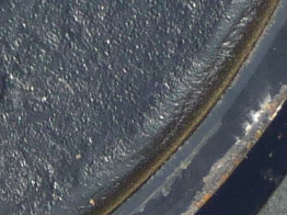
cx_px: -445
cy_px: -249
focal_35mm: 219
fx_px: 1814
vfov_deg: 6.5
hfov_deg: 8.2
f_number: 3.3
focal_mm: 4.7
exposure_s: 1/500
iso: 100
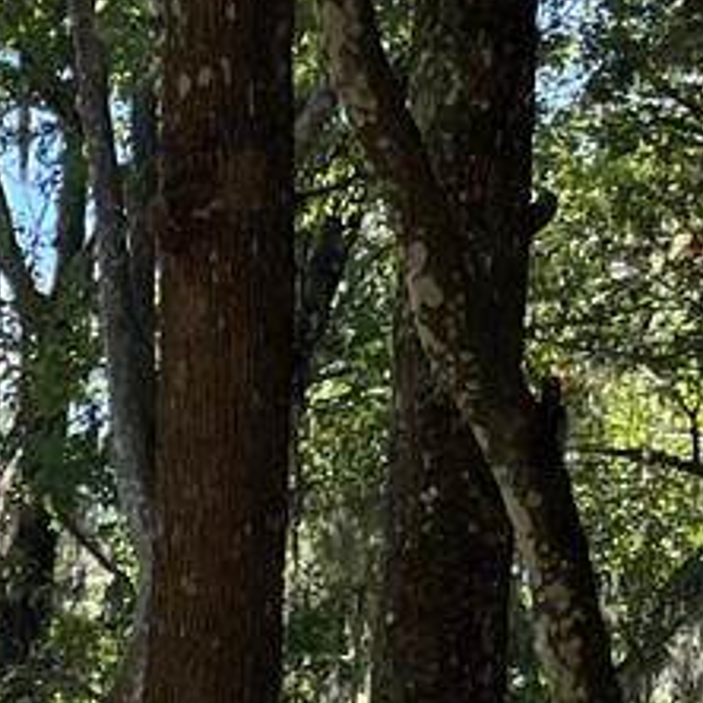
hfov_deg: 8.5
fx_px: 3814
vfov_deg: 9.7
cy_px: 1447
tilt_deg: -3.8
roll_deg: -1.6
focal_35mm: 166
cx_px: -1507
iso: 50
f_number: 1.6
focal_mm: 5.1
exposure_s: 1/1212
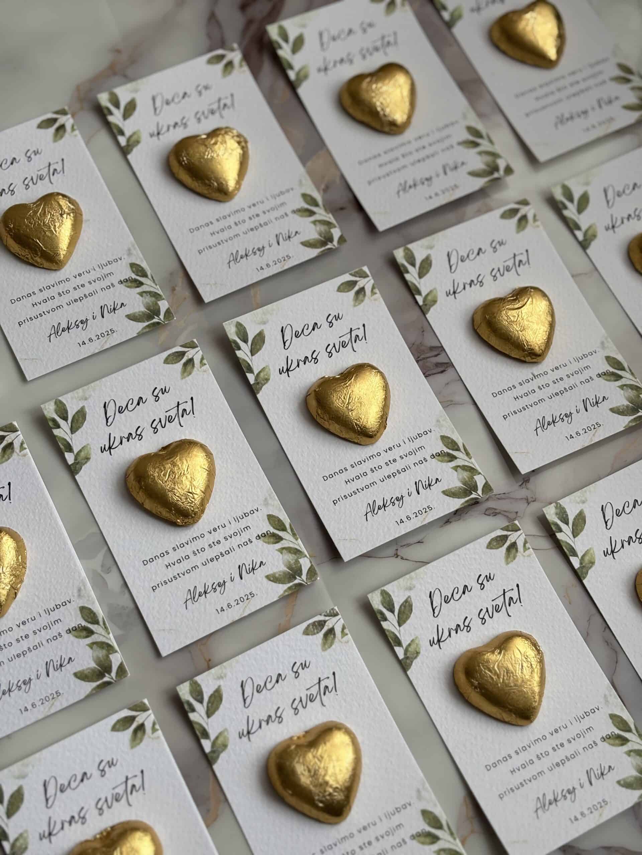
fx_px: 1286
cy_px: 428
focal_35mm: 52
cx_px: 321
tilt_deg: -68.6
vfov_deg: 36.8
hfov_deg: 28.0
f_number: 1.6
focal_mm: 5.96
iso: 32
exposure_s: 1/121
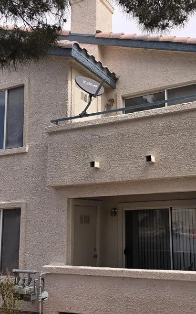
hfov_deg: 33.0
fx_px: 325
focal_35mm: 38
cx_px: 145
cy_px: 177
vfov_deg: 51.4
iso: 12
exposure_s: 1/563
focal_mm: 6.3
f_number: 1.7
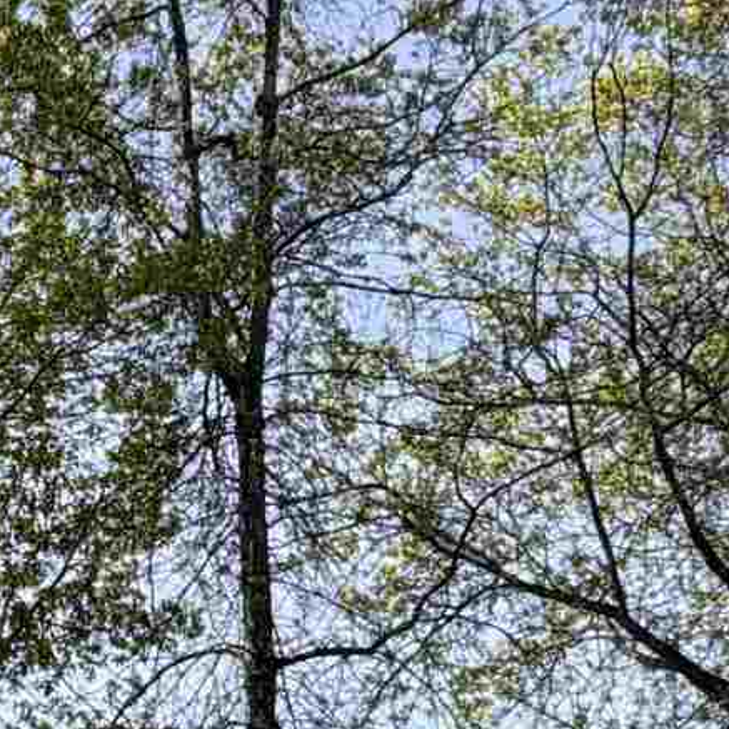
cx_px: -175
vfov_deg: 18.8
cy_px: 879
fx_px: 2073
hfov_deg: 18.7
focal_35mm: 87
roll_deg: -1.1
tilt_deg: +9.8
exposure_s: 1/830
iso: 20
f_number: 2.2
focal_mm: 2.22
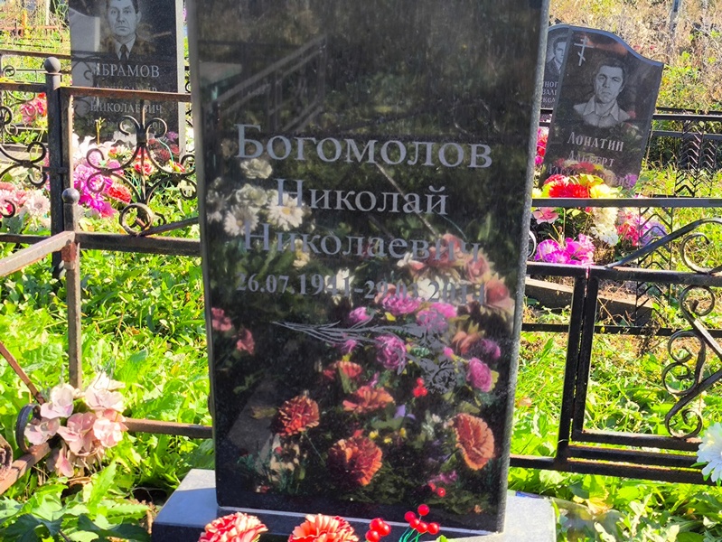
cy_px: 271
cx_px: 361
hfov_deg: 38.2
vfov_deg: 29.1
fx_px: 1043
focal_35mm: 50
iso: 50
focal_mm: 4.71
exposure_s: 1/416
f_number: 1.7
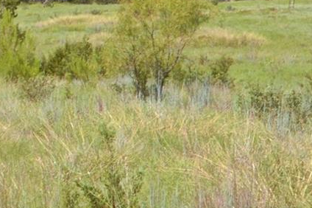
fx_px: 1507
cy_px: -5
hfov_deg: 11.3
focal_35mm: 174
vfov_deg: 7.8
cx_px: -158
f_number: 16
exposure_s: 1/50
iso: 200
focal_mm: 24
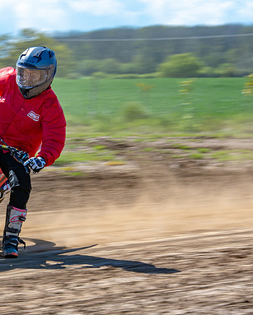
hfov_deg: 6.3
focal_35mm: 244
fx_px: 2281
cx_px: -11
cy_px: 179
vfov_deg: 7.9
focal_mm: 100
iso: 200
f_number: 8
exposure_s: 1/160
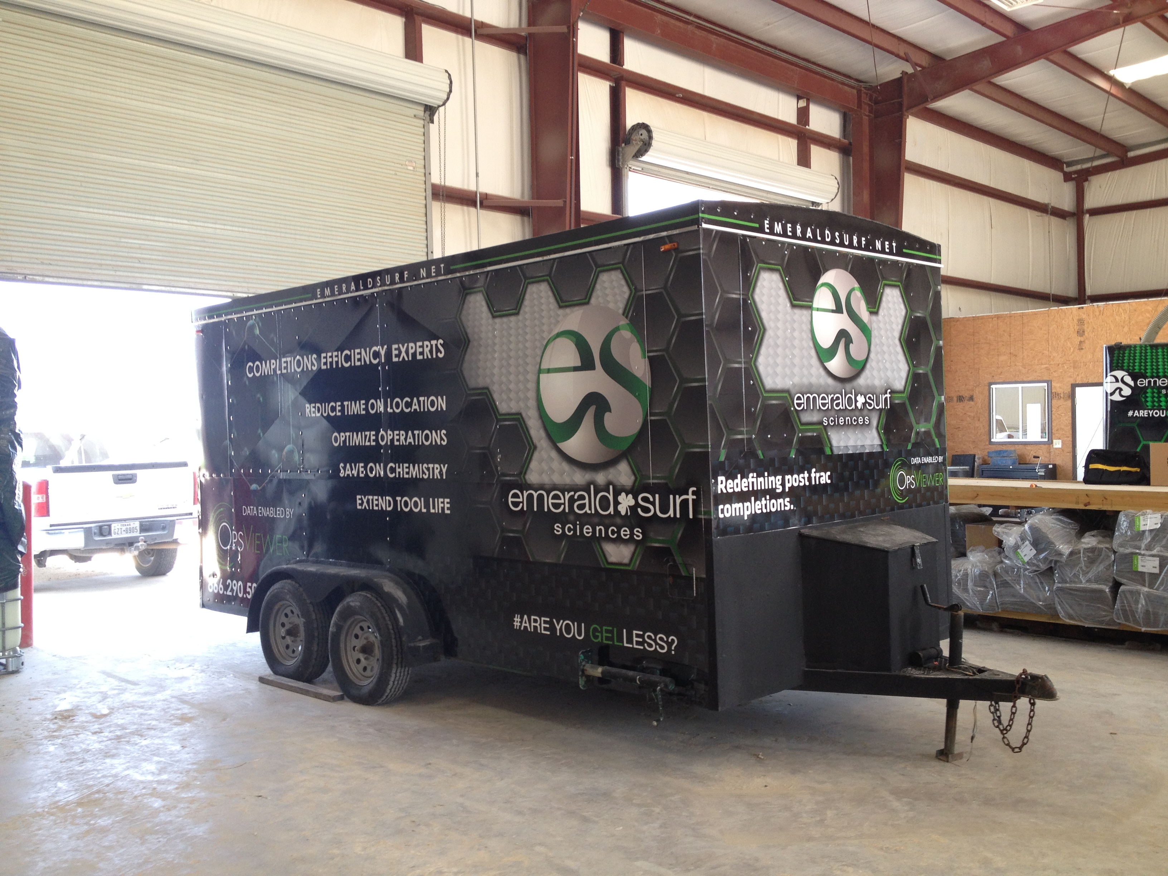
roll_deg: +0.8
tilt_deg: -1.7
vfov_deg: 40.7
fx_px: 1181
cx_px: 584
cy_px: 438
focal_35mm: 35
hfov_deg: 52.6
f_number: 2.4
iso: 50
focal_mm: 4.28
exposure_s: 1/60
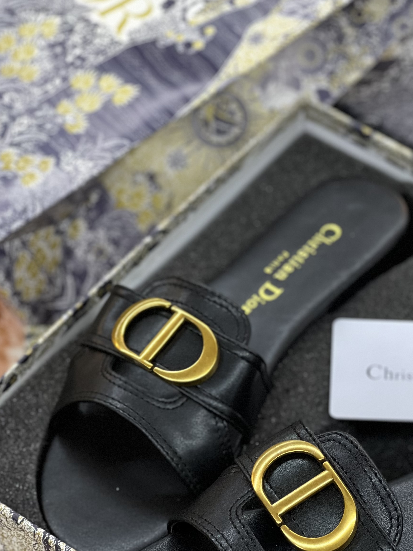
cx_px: 319
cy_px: 372
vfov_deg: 14.7
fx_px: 2131
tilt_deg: -49.9
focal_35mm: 134
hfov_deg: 11.0
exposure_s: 1/100
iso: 200
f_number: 2.8
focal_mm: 9
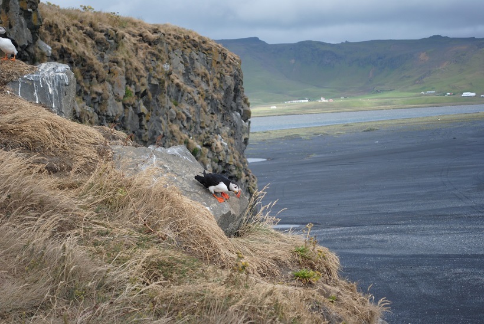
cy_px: 162
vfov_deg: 16.6
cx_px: 242
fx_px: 1111
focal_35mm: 82
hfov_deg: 24.6
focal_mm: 55
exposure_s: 1/500
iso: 180
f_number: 5.6
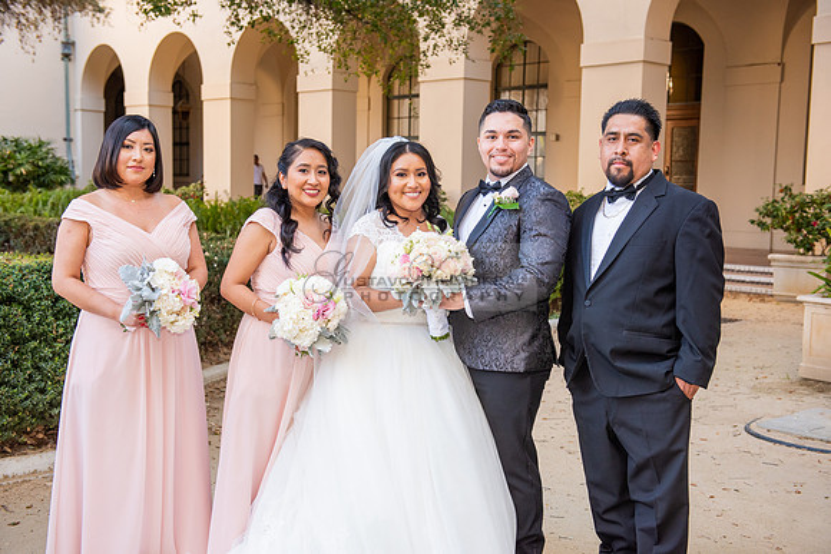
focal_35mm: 45
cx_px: 416
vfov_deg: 29.9
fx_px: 1039
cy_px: 277
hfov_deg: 43.6
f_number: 4.5
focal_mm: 45
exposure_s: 1/200
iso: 640
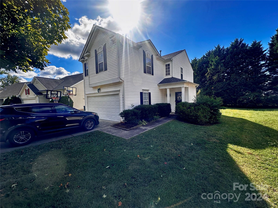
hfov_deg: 102.1
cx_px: 139
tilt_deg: -2.7
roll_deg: +1.9
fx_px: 112
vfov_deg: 85.7
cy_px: 104
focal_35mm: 14
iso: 40
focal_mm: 2.22
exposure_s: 1/1072
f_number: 2.2
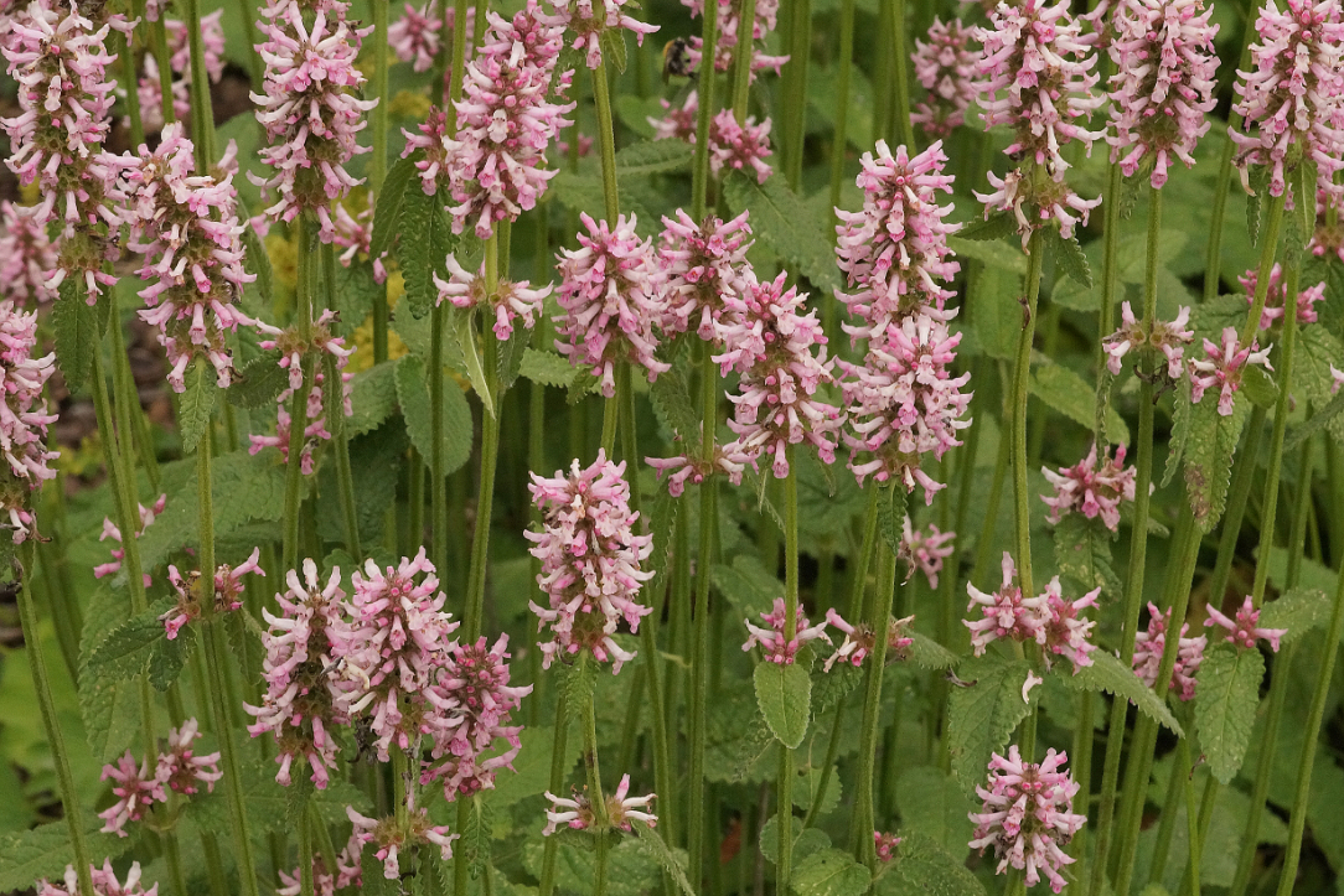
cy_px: 449
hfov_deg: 12.4
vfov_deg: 8.3
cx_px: 604
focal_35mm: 166
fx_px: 6198
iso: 1600
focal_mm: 100
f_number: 13
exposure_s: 1/160
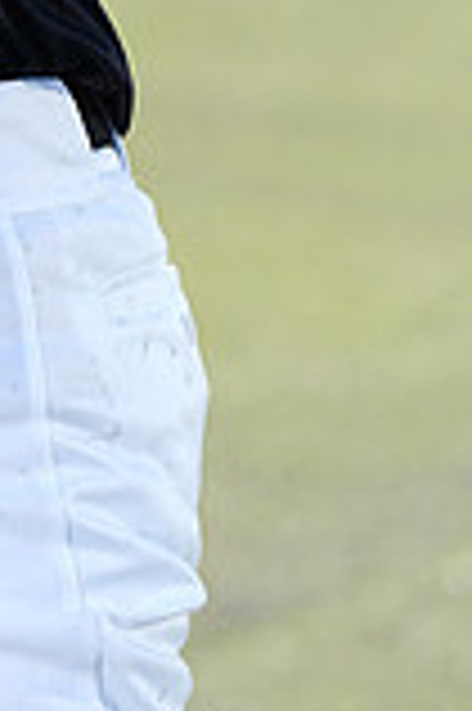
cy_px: -513
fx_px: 14486
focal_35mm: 735
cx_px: -227
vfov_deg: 2.8
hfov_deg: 1.9
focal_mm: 200
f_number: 5
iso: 64
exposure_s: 1/250
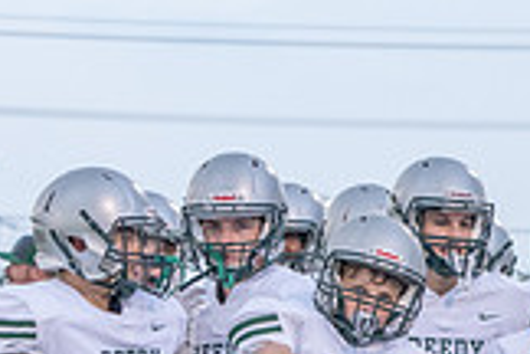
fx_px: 5255
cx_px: 782
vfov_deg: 3.8
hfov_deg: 5.7
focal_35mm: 357
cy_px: 516
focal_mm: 100
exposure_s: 1/500
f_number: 5.6
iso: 2500
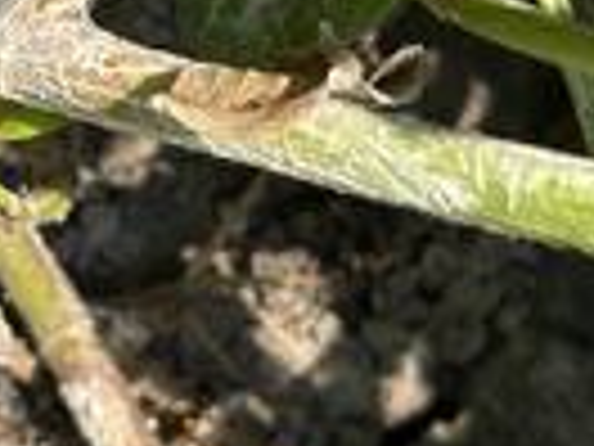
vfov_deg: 9.4
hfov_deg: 12.5
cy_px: 171
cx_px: 68
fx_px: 2694
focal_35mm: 157
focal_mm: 5.96
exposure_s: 1/1103
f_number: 1.6
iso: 32
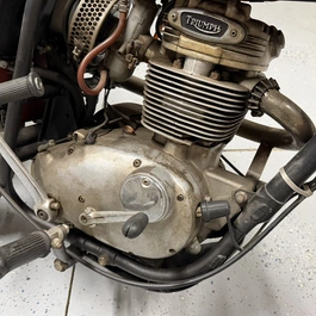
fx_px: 330
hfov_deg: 51.1
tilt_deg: -41.4
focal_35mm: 32
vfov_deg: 51.0
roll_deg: -2.3
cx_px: 163
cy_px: 144
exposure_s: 1/60
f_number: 1.78
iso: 500
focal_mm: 6.76
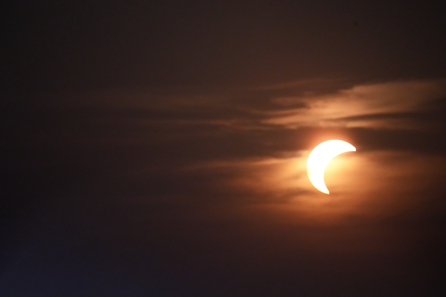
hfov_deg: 4.1
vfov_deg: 2.7
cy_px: 148
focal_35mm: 500
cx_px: 223
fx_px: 6194
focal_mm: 500
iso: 12800
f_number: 6.7
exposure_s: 1/2
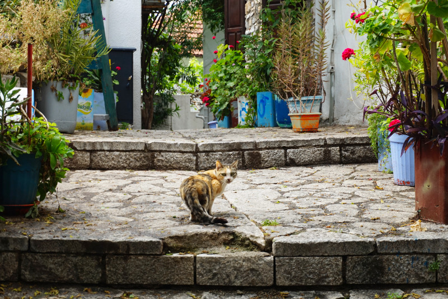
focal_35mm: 75
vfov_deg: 18.2
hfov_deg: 27.0
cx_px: 224
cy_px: 150
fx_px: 933
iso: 100
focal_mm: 50
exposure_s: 1/80
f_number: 7.1
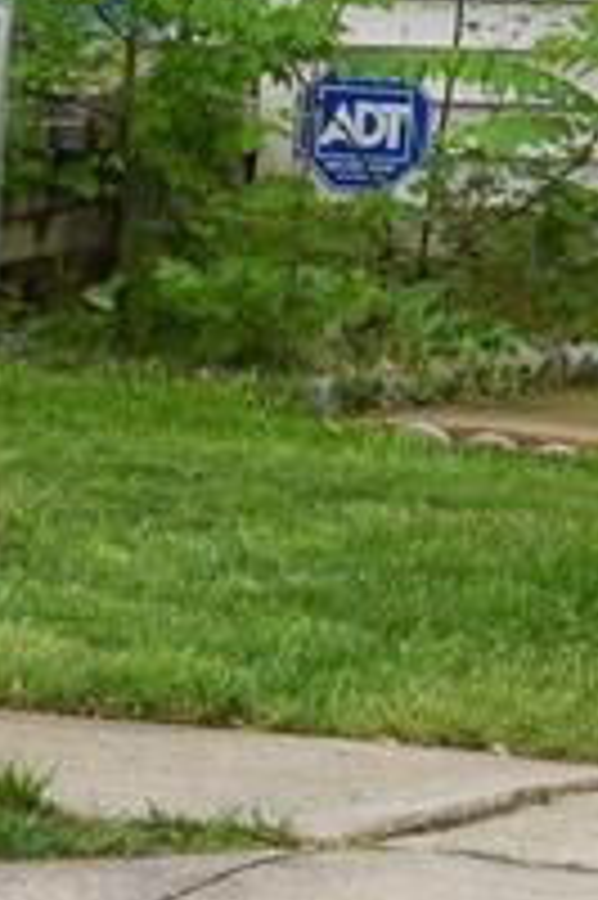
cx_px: 1466
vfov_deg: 5.5
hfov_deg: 3.8
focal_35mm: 358
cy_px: -1580
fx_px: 8931
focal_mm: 31
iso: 400
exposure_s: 1/320
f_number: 10
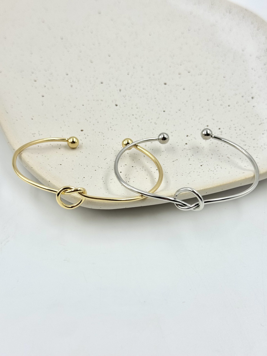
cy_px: 178
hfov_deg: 30.3
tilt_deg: -42.8
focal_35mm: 48
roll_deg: -1.2
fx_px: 494
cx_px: 134
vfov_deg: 39.7
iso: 64
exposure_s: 1/952
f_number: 1.78
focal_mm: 6.76
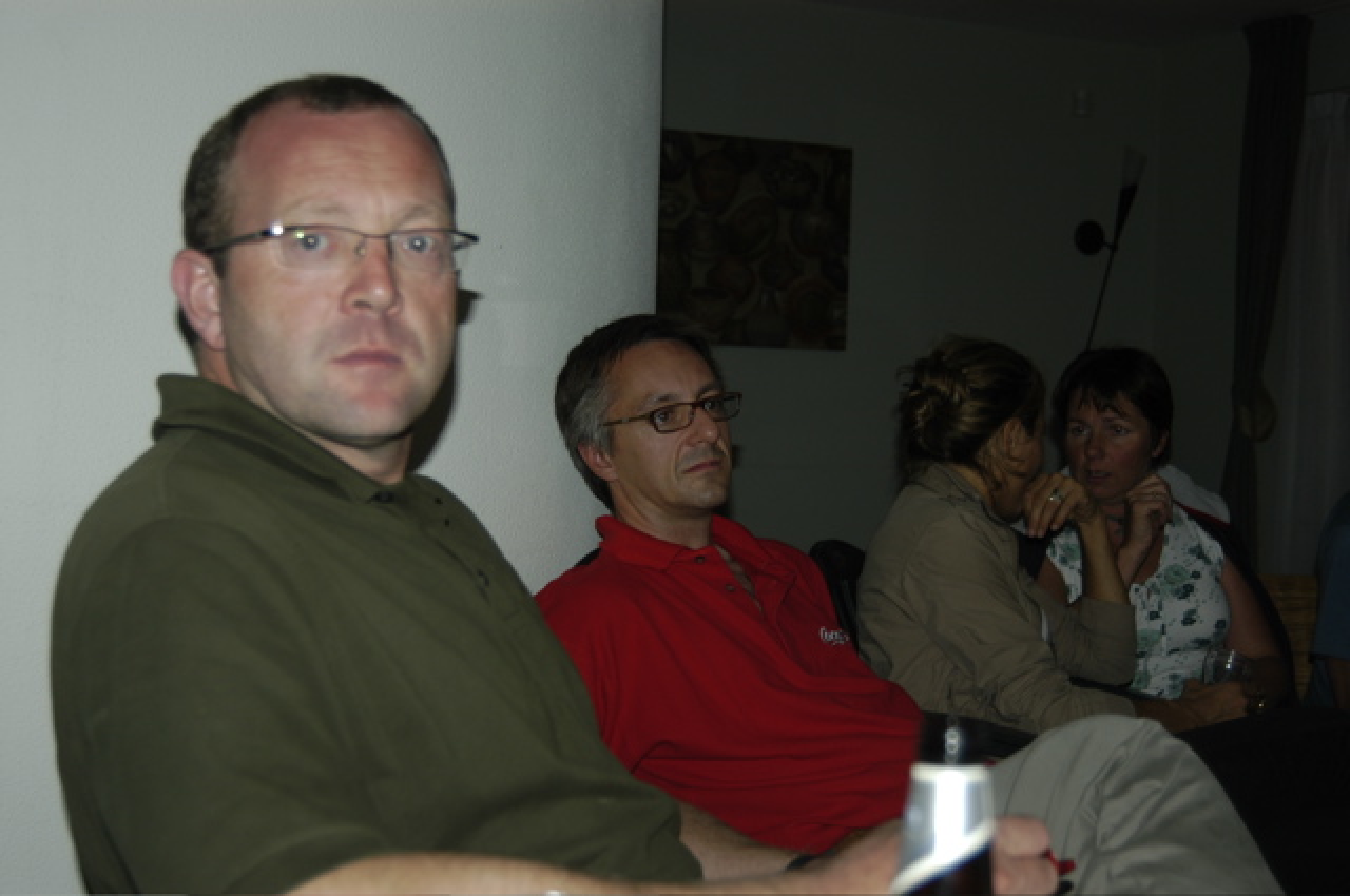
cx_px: 675
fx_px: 1966
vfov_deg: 25.7
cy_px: 448
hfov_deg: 37.9
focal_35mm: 52
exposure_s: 1/60
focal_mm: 35
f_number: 4
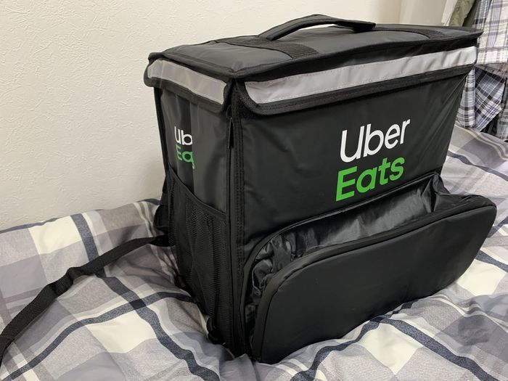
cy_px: 190
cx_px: 254
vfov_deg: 53.1
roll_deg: -1.2
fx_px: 382
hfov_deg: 67.3
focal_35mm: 26
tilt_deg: -28.2
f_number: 1.8
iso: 250
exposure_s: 1/60
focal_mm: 4.25
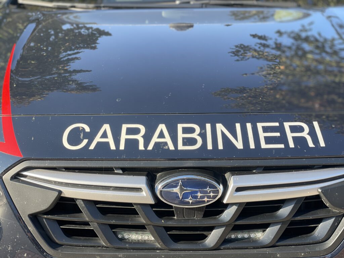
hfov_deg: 36.8
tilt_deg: -15.1
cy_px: 129
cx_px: 172
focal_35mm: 52
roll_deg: +1.3
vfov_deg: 28.0
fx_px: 517
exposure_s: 1/213
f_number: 2
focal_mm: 6
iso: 25
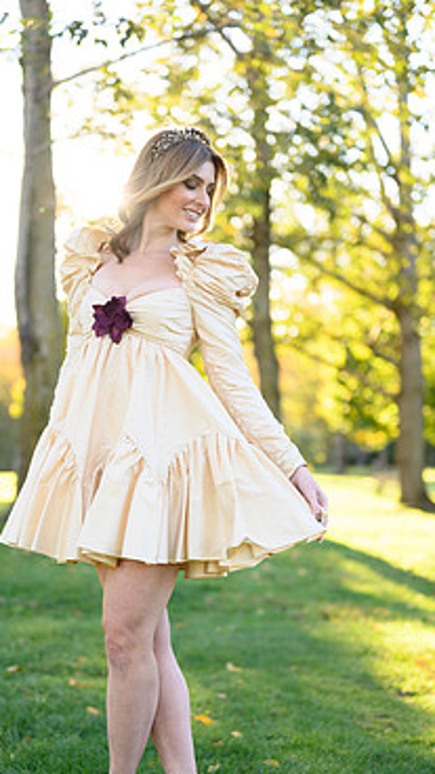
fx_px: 1312
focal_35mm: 64
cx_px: 163
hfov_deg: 18.8
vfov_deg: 32.8
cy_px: 454
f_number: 2
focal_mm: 50
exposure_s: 1/800
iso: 320
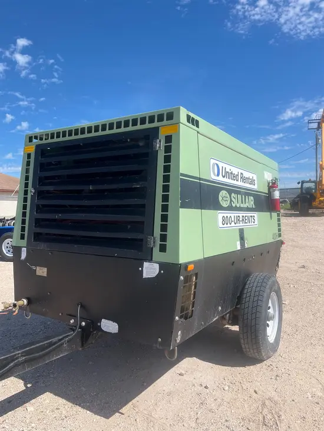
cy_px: 216
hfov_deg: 53.1
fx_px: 324
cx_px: 162
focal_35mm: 26
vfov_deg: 67.3
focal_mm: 5.1
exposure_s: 1/3413
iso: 50
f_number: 1.6
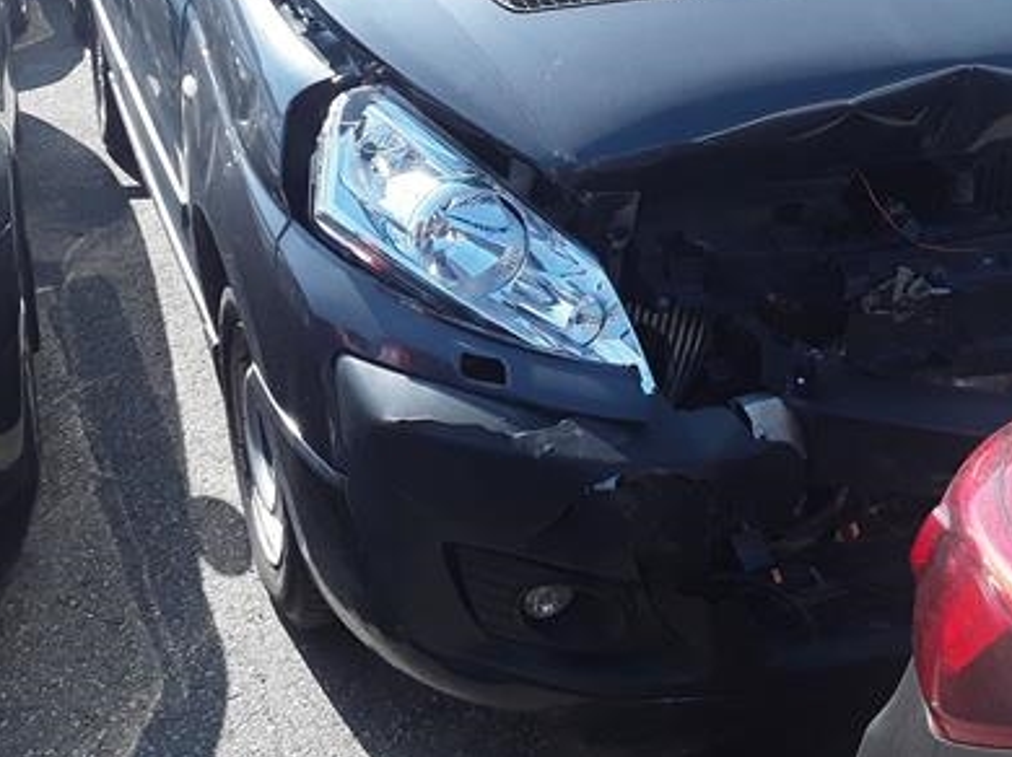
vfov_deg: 30.8
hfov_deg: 41.2
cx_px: 537
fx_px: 1344
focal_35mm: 46
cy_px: 169
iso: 40
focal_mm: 2.91
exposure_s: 1/570
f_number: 1.9
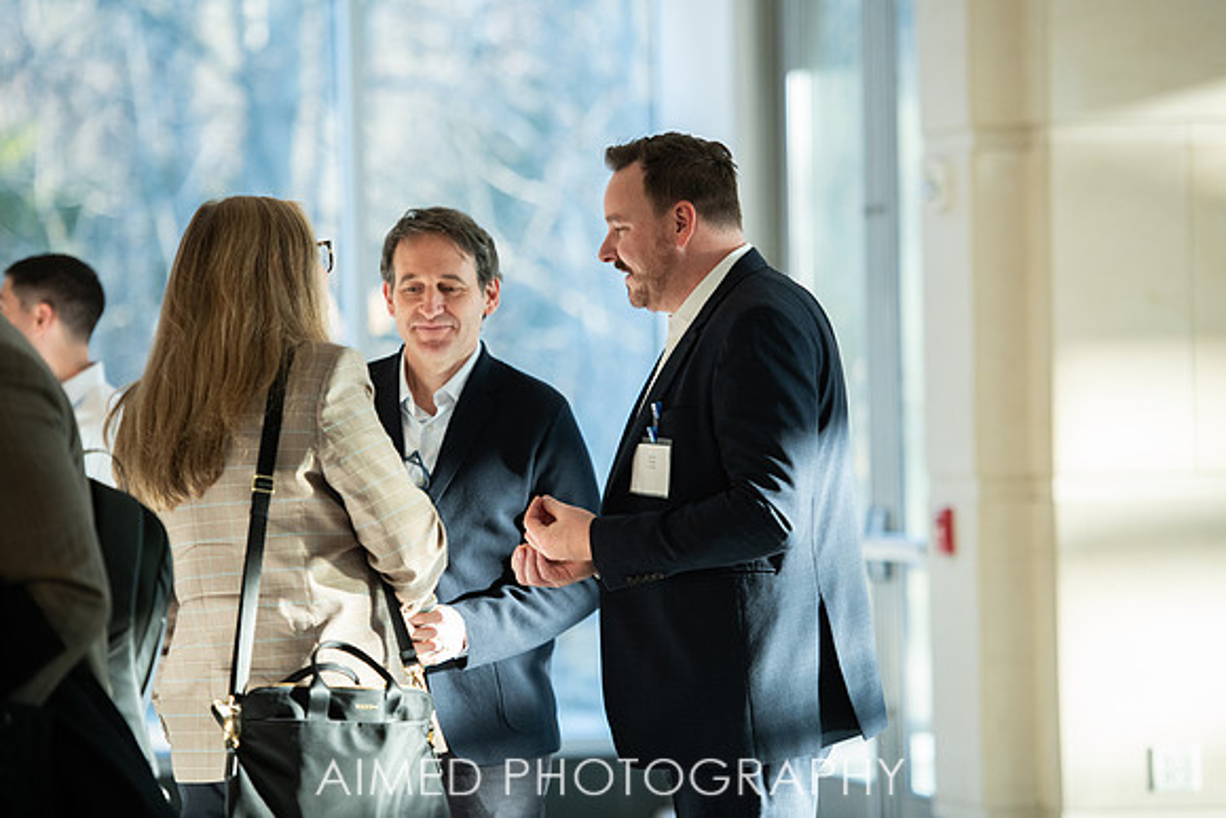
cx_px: 639
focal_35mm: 159
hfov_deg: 12.9
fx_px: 5416
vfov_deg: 8.6
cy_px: 392
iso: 800
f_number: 2.8
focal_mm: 150
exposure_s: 1/160
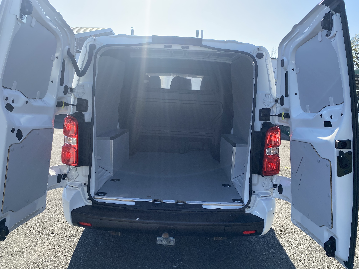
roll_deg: -2.1
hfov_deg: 67.3
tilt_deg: -9.6
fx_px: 270
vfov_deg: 53.1
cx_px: 180
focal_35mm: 26
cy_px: 134
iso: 32
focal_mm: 4.25
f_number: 1.8
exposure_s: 1/1258
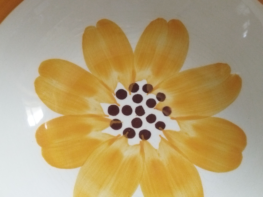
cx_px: 132
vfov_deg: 51.4
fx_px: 205
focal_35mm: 27
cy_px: 98
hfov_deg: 65.3
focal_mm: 4.71
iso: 197
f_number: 1.79
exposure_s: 1/100
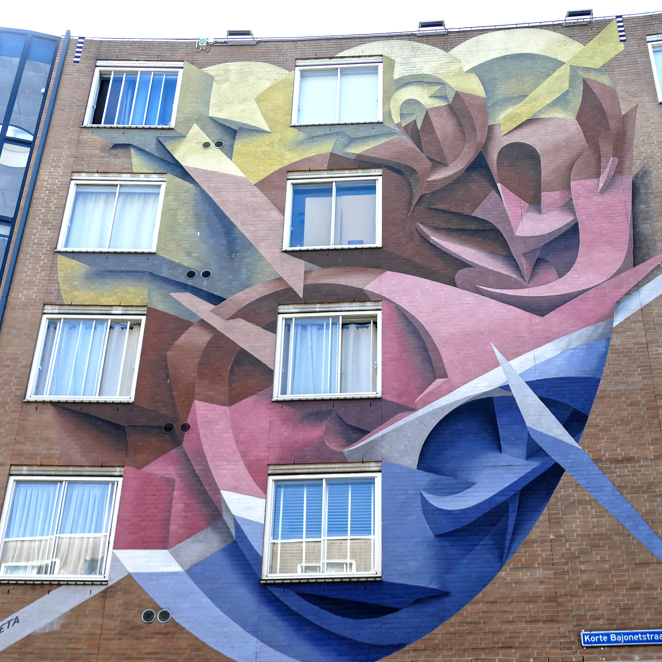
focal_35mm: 46
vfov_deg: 36.8
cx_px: 390
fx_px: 995
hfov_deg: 36.7
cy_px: 336
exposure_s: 1/500
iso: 125
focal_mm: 12.6
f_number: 3.1
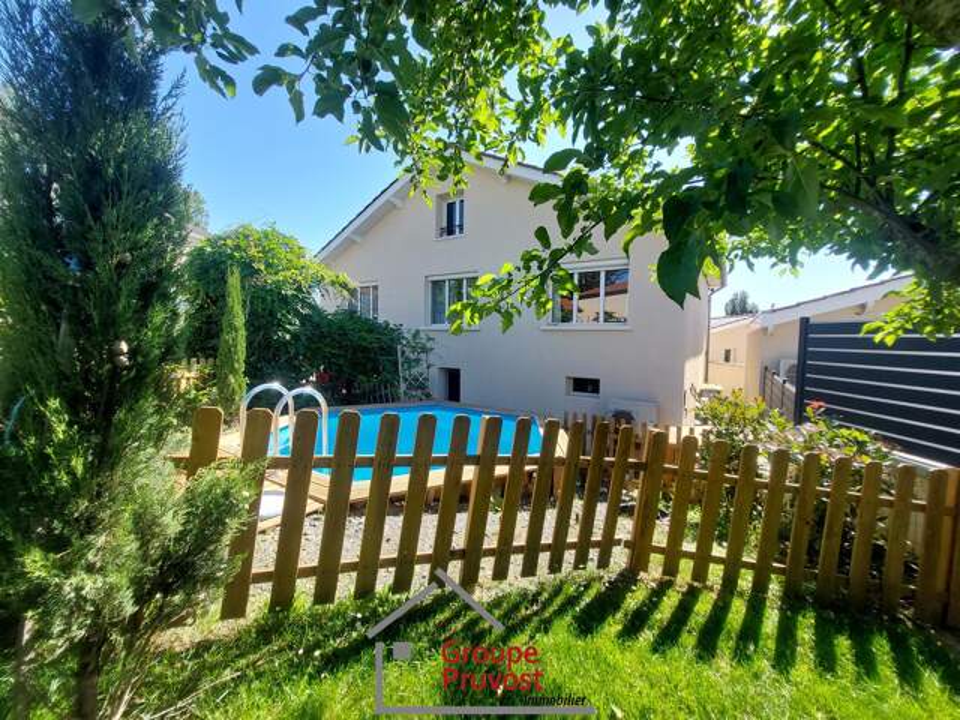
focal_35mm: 13
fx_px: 361
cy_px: 360
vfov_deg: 89.9
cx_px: 480
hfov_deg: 106.2
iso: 50
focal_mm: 1.74
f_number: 2.2
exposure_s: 1/324
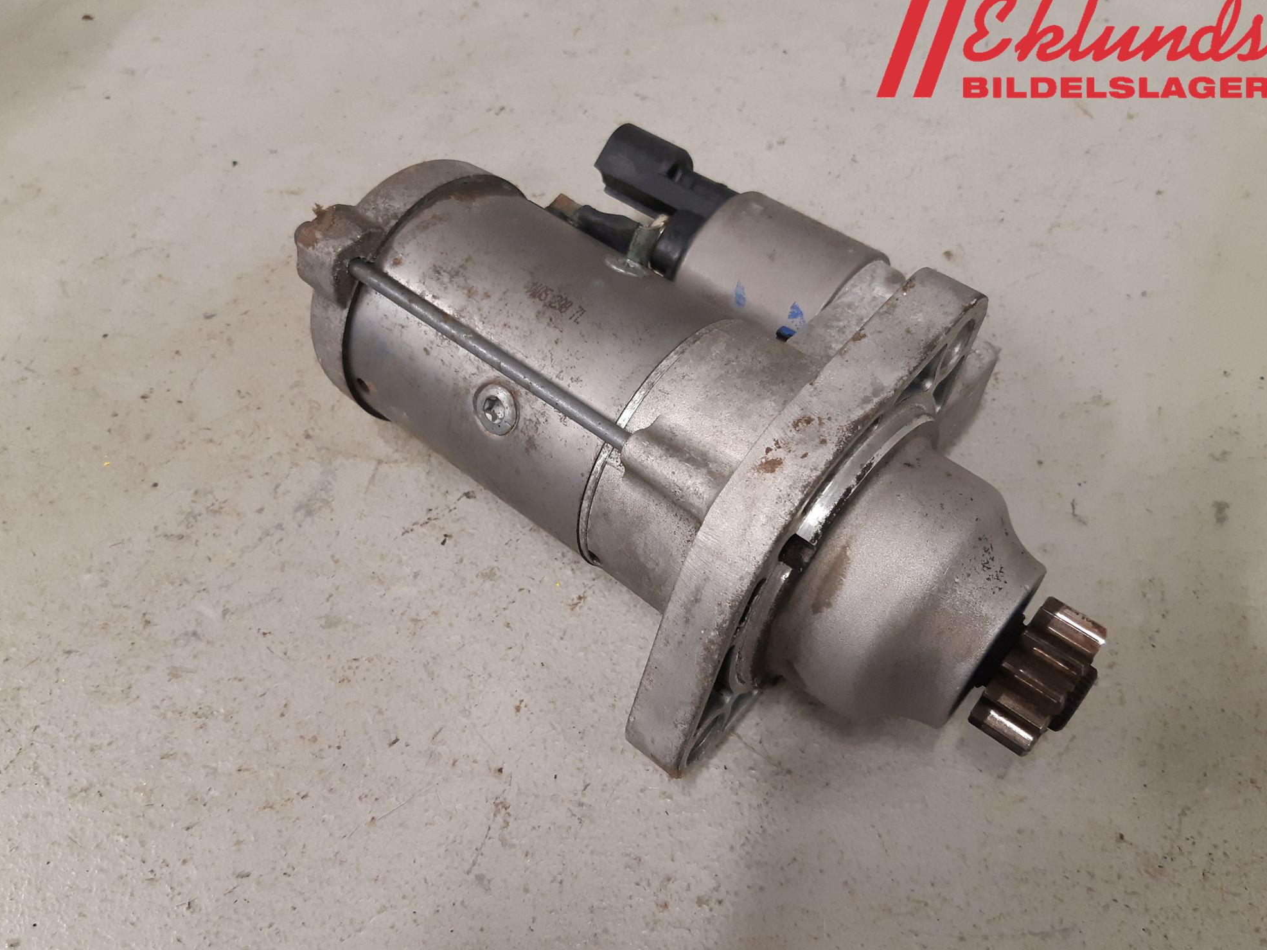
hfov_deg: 65.3
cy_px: 482
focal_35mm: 27
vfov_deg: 51.4
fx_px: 988
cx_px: 613
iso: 200
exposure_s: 1/50
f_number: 1.7
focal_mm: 3.93
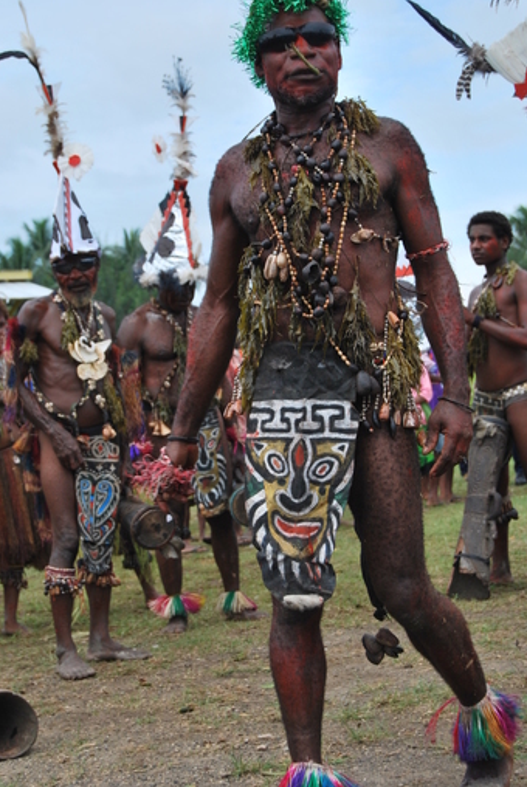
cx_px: 251
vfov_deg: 26.0
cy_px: 407
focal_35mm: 78
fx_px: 1708
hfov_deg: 17.5
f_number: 7.1
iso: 100
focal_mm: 48
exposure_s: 1/200
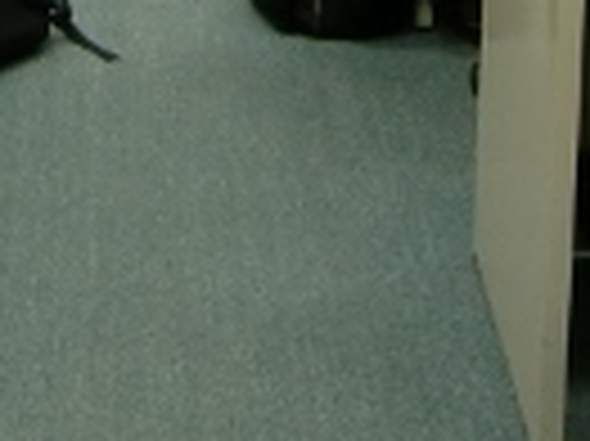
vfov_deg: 10.0
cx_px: 113
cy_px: -450
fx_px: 2333
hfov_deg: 14.3
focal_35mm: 137
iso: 160
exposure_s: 1/60
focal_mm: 4.9
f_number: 2.6
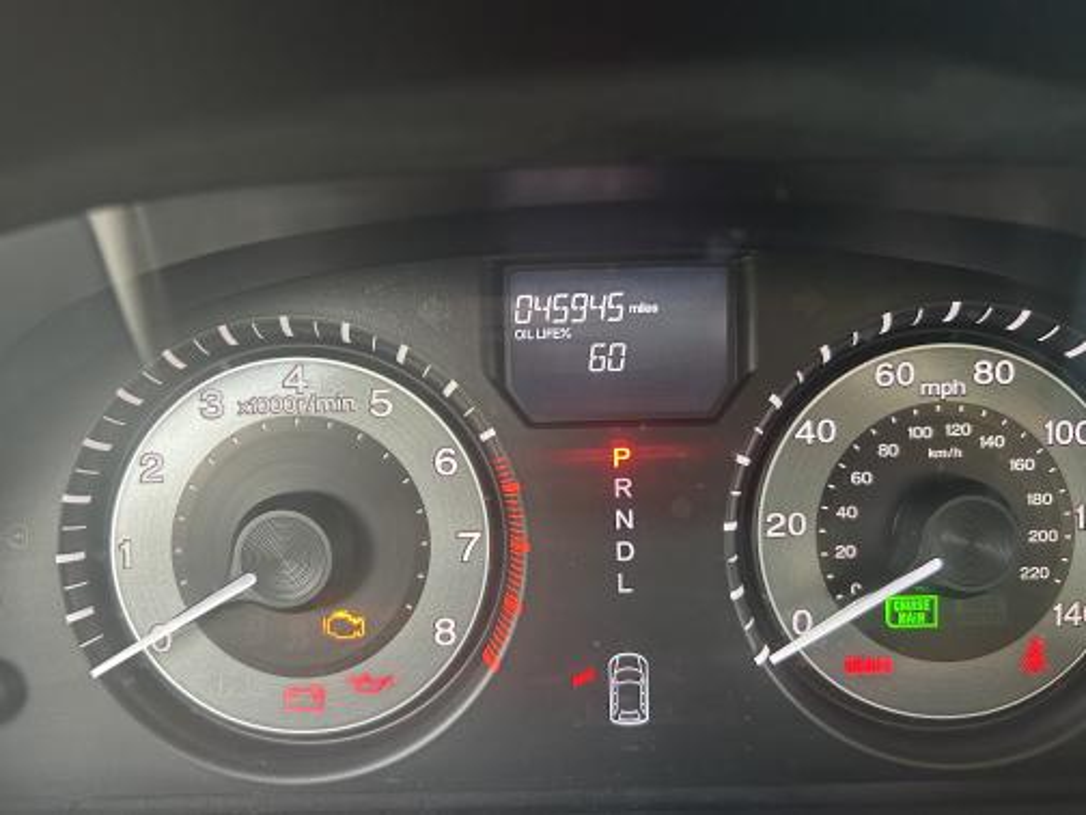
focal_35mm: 26
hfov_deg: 67.3
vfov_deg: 53.1
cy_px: 408
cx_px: 543
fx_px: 816
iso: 400
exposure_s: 1/60
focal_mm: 5.7
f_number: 1.5
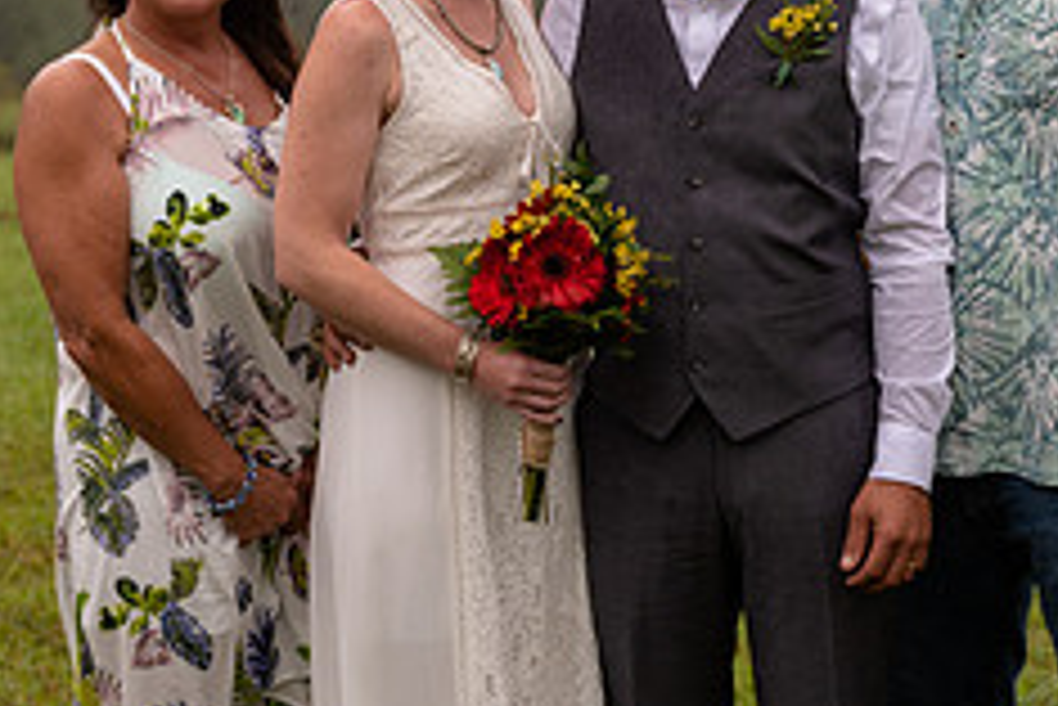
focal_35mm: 108
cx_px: 725
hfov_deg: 18.8
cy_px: 179
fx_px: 3176
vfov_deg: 12.7
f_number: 2.8
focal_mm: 38
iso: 250
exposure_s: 1/4000
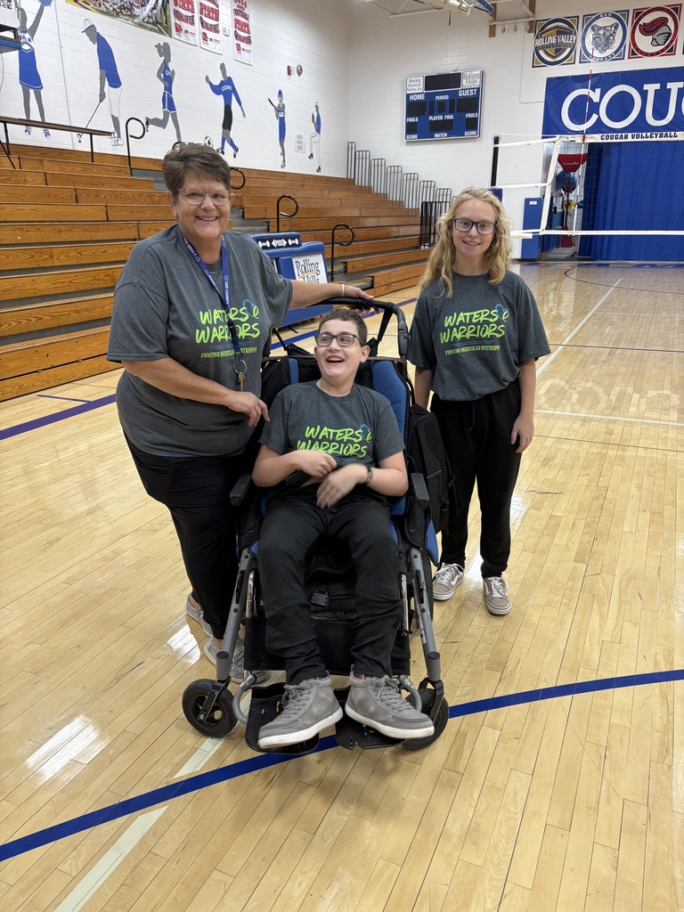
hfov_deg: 53.1
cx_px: 342
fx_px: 685
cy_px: 456
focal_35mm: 26
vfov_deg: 67.3
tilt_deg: -18.1
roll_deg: +0.6
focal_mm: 5.96
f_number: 1.6
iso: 125
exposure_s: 1/60
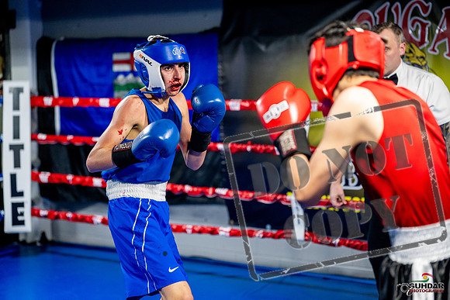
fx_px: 938
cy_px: 150
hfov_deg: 27.0
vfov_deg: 18.2
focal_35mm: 75
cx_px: 225
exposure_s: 1/1000
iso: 4000
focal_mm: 75
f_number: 2
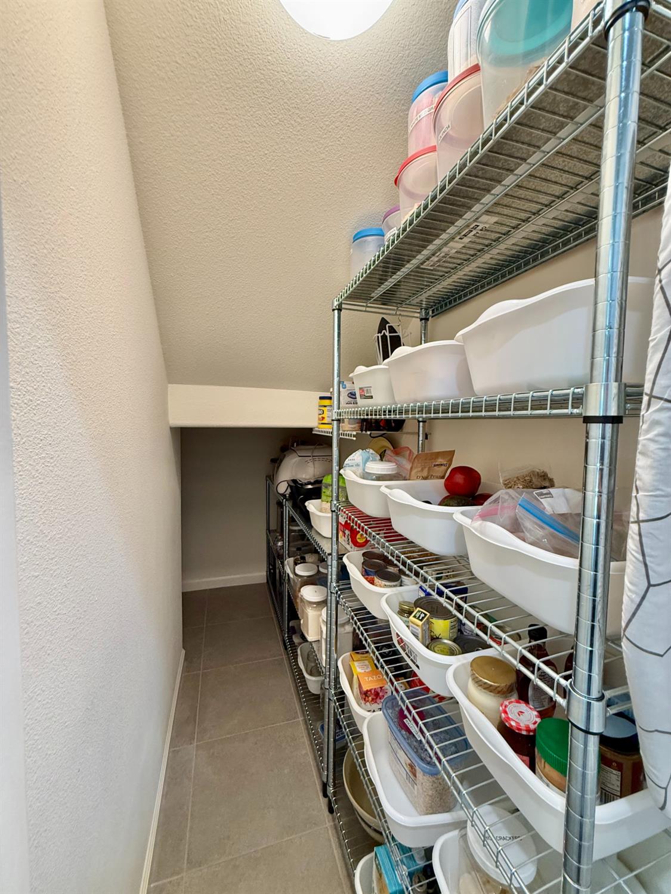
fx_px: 362
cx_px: 336
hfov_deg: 85.7
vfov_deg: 102.1
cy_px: 447
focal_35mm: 14
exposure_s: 1/60
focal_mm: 2.22
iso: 250
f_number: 2.2
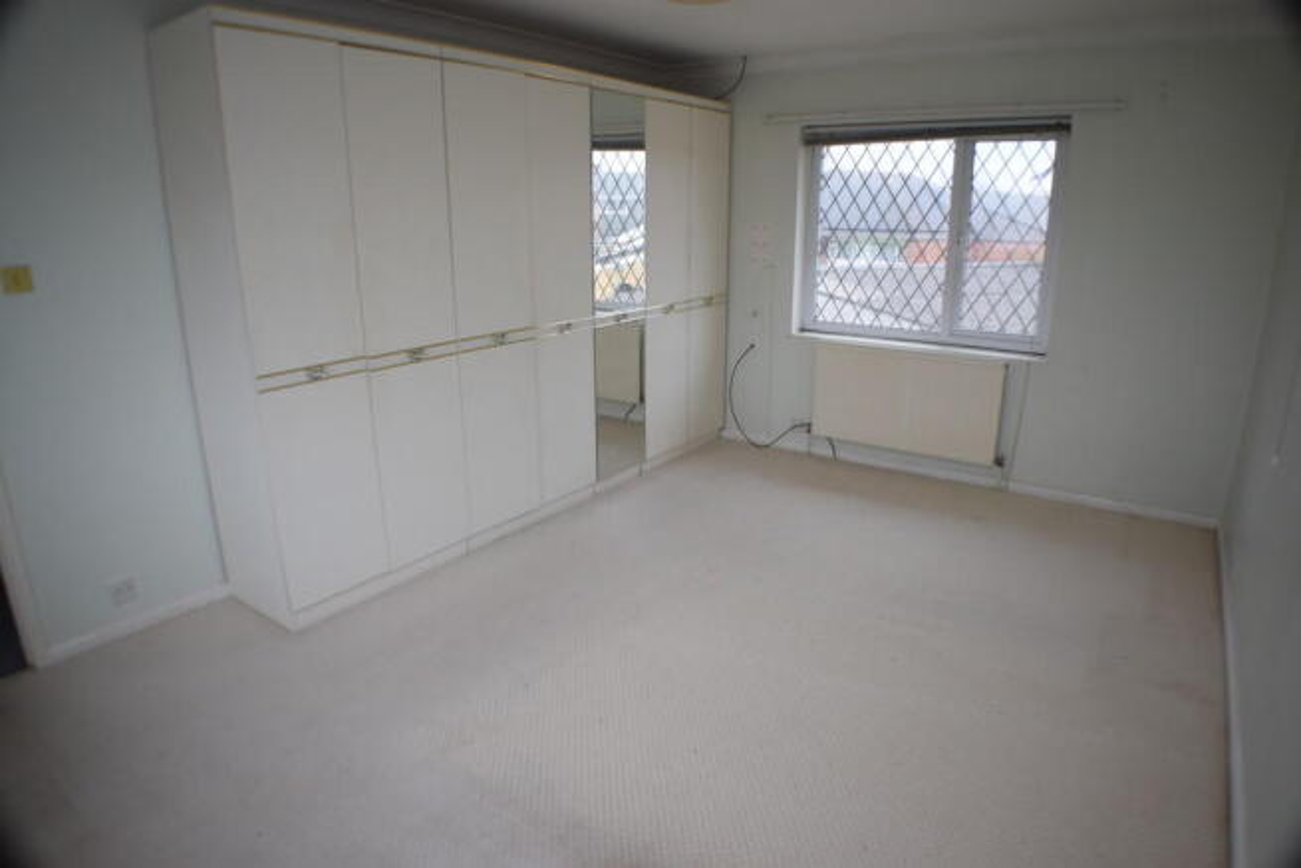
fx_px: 976
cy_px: 434
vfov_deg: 48.0
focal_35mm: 27
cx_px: 650
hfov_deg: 67.4
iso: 400
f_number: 4.5
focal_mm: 18
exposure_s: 1/80
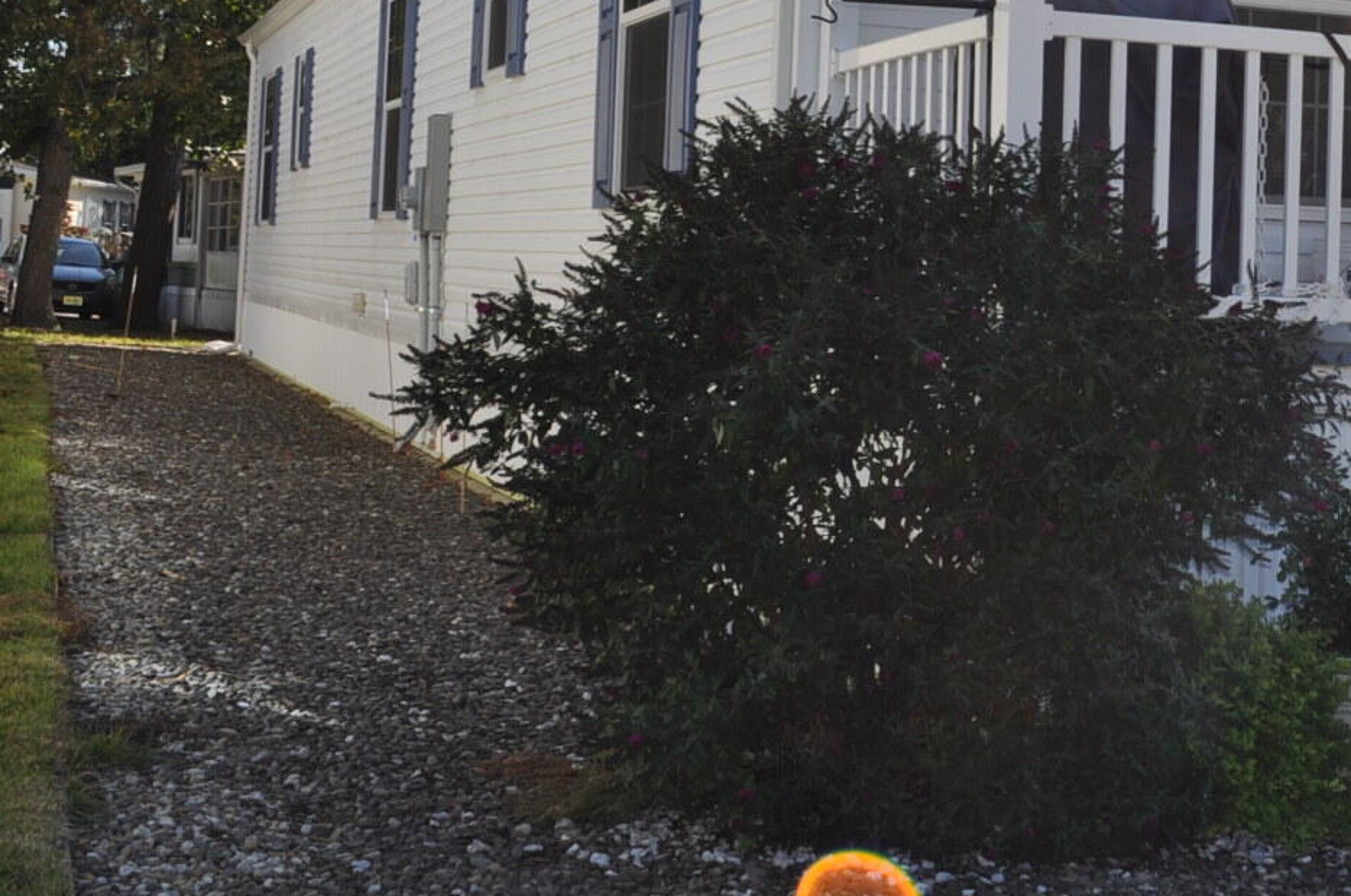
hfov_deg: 30.6
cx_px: 1273
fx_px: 2323
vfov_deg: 21.6
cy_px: 178
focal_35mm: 62
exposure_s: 1/200
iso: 200
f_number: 10
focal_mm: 18
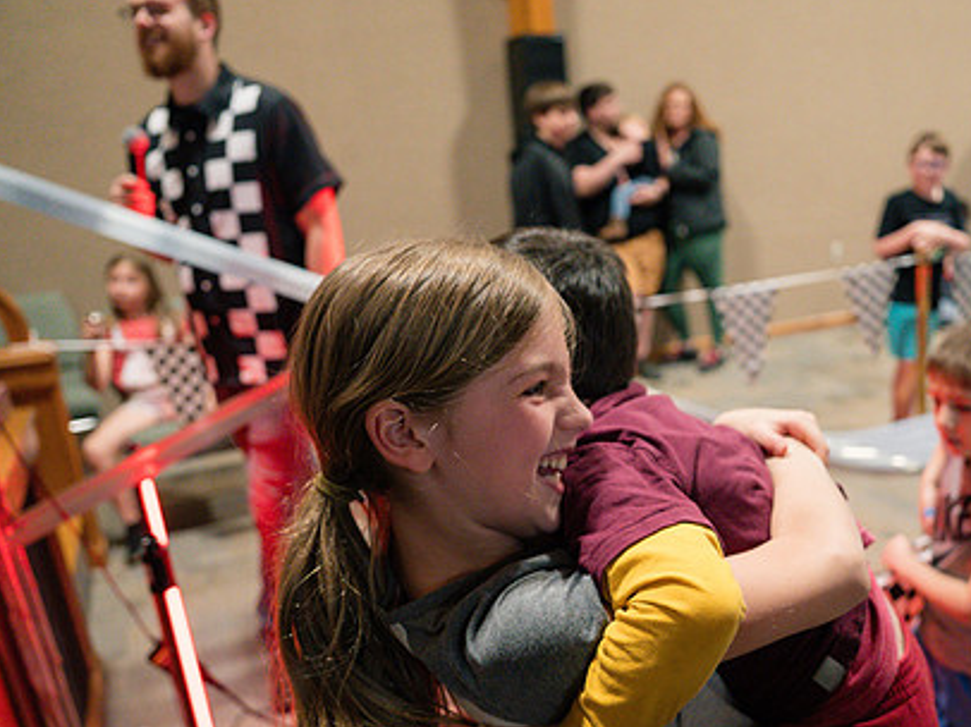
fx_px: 925
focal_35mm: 33
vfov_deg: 42.6
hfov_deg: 54.0
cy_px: 453
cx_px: 662
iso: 2500
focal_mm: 24
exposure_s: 1/320
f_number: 2.8
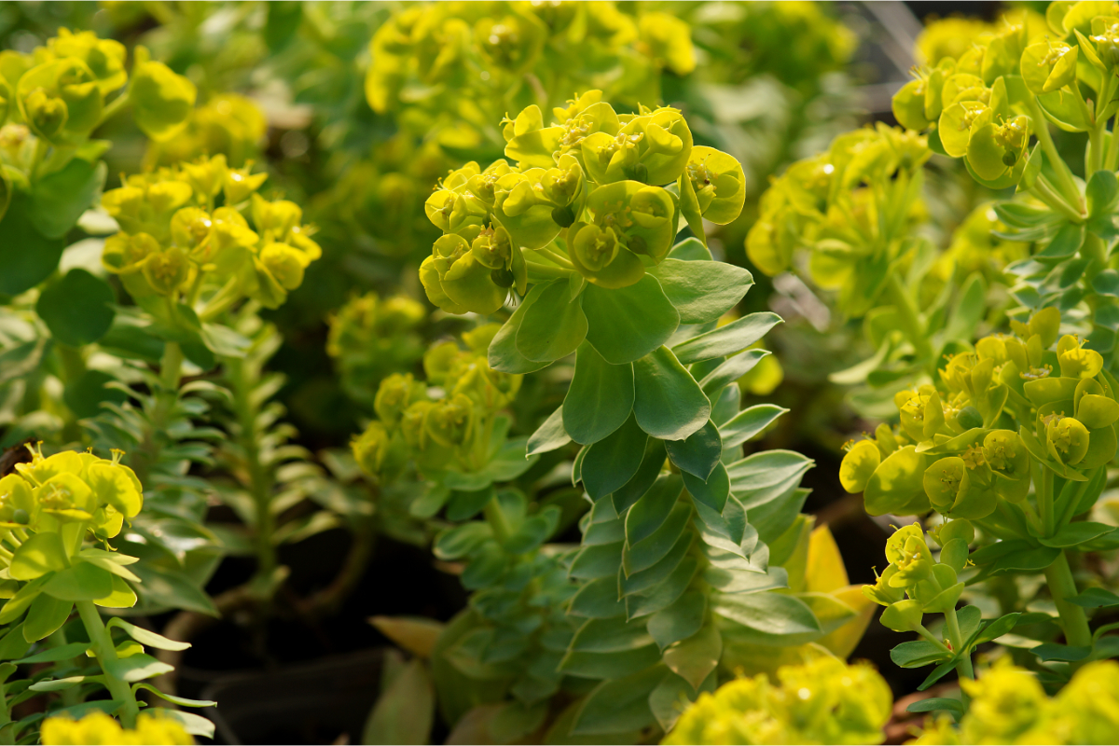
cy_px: 373
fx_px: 4662
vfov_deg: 9.1
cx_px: 560
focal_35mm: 150
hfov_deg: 13.7
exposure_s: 1/200
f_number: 5.6
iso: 100
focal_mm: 100
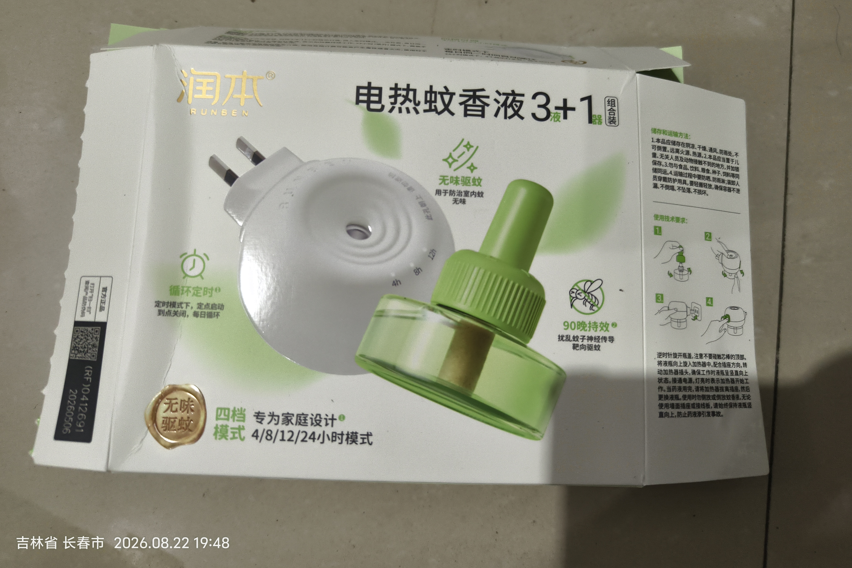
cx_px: 426
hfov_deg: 73.7
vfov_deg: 53.0
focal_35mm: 24
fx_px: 568
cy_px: 251
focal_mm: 8.67
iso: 1115
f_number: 1.75
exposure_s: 1/33.3
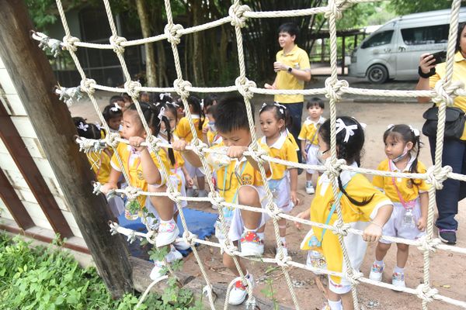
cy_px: 155
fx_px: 388
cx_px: 233
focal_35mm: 30
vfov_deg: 43.6
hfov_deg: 61.9
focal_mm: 30
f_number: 4
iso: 1000
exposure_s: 1/400
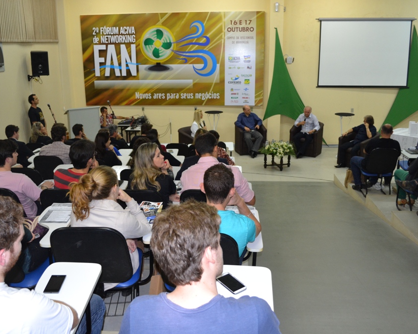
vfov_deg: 43.3
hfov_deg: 52.8
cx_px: 199
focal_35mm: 34
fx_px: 421
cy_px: 166
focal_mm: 20
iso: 1000
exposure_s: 1/60
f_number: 3.8
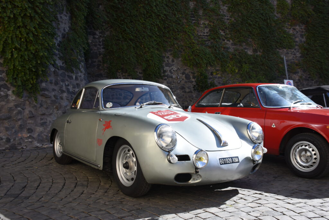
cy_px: 110
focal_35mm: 36
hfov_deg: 53.1
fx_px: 329
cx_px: 164
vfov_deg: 36.9
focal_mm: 24
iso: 140
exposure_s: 1/640
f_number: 5
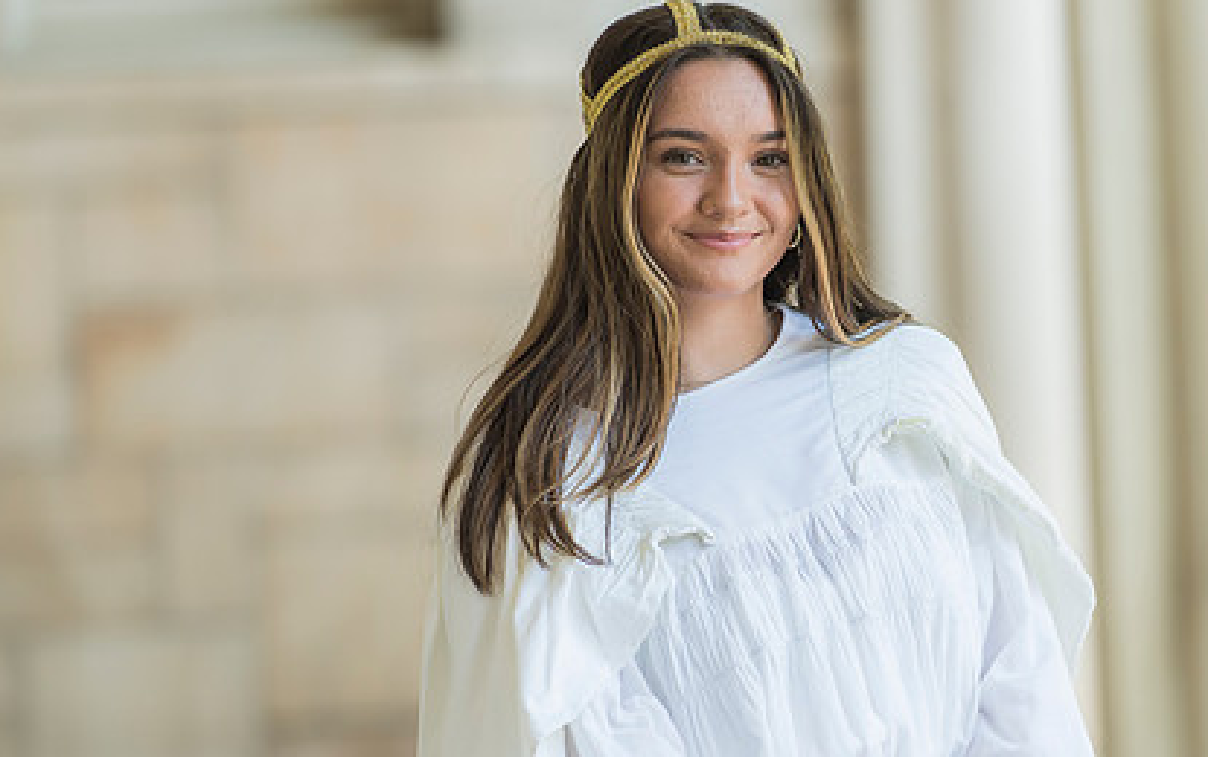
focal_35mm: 294
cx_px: 811
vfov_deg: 4.5
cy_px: 373
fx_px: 9686
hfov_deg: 7.1
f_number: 3.5
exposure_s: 1/200
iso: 320
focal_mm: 200
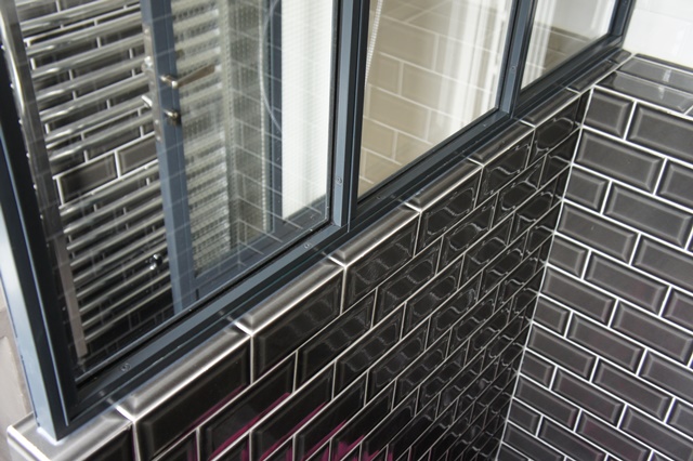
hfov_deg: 47.9
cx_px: 346
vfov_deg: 33.0
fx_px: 779
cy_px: 230
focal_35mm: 40
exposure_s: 1/50
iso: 640
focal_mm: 27
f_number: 4
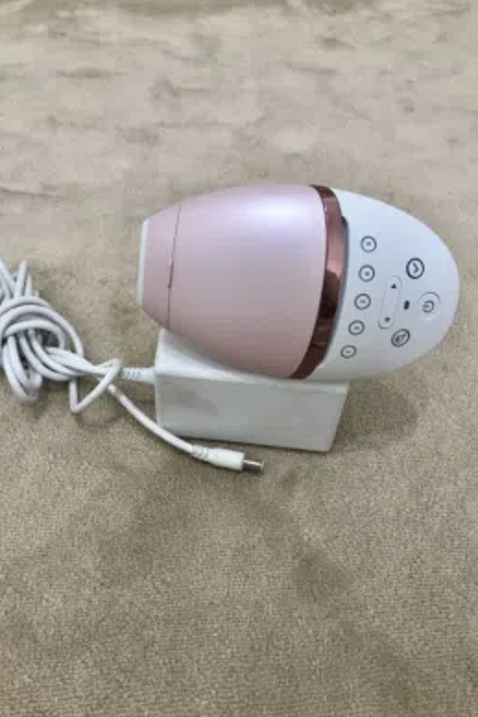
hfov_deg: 43.6
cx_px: 229
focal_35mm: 30
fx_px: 597
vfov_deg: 61.9
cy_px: 349
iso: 32
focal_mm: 3.99
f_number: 1.8
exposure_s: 1/24
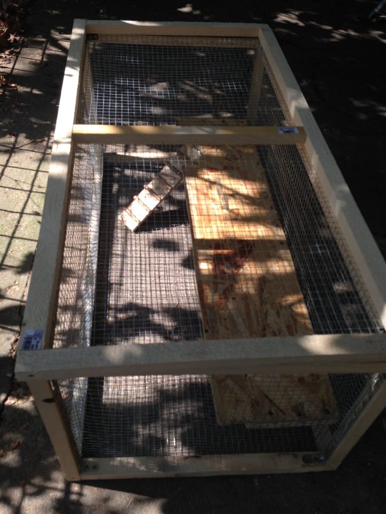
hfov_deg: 42.9
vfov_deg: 55.4
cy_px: 257
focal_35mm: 33
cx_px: 193
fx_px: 491
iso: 50
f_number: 2.4
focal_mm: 4.12
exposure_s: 1/467
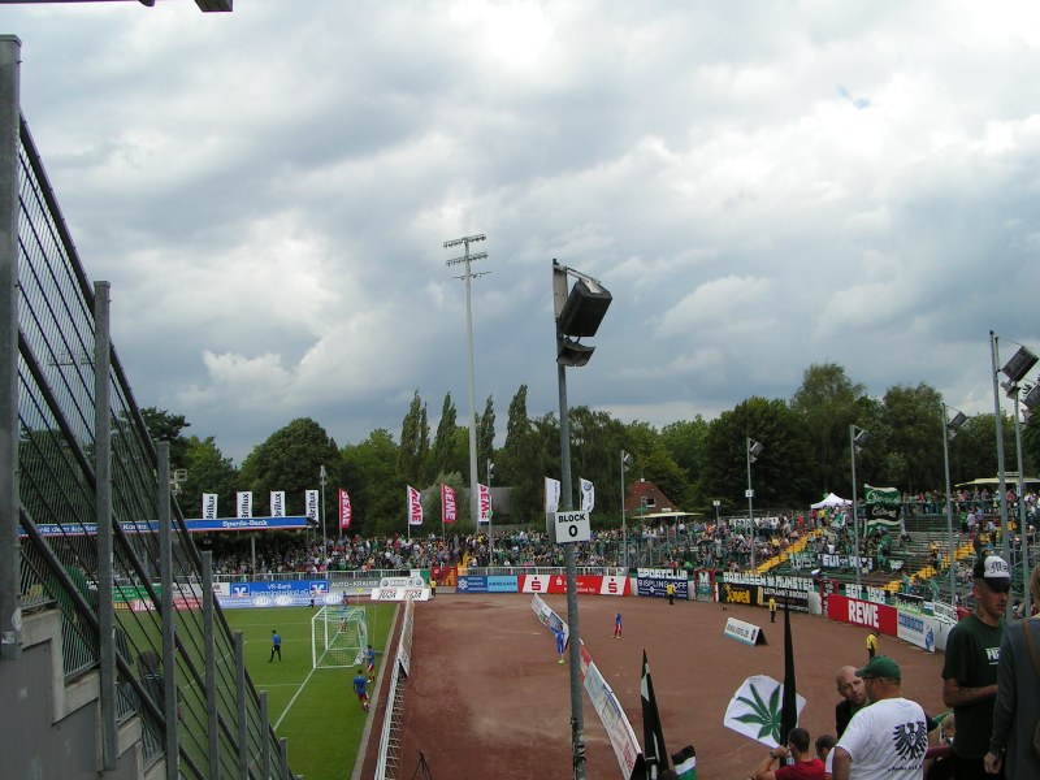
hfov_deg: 49.0
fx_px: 1142
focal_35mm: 38
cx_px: 520
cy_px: 390
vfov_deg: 37.7
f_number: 5.6
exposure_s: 1/400
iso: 50
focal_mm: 5.8
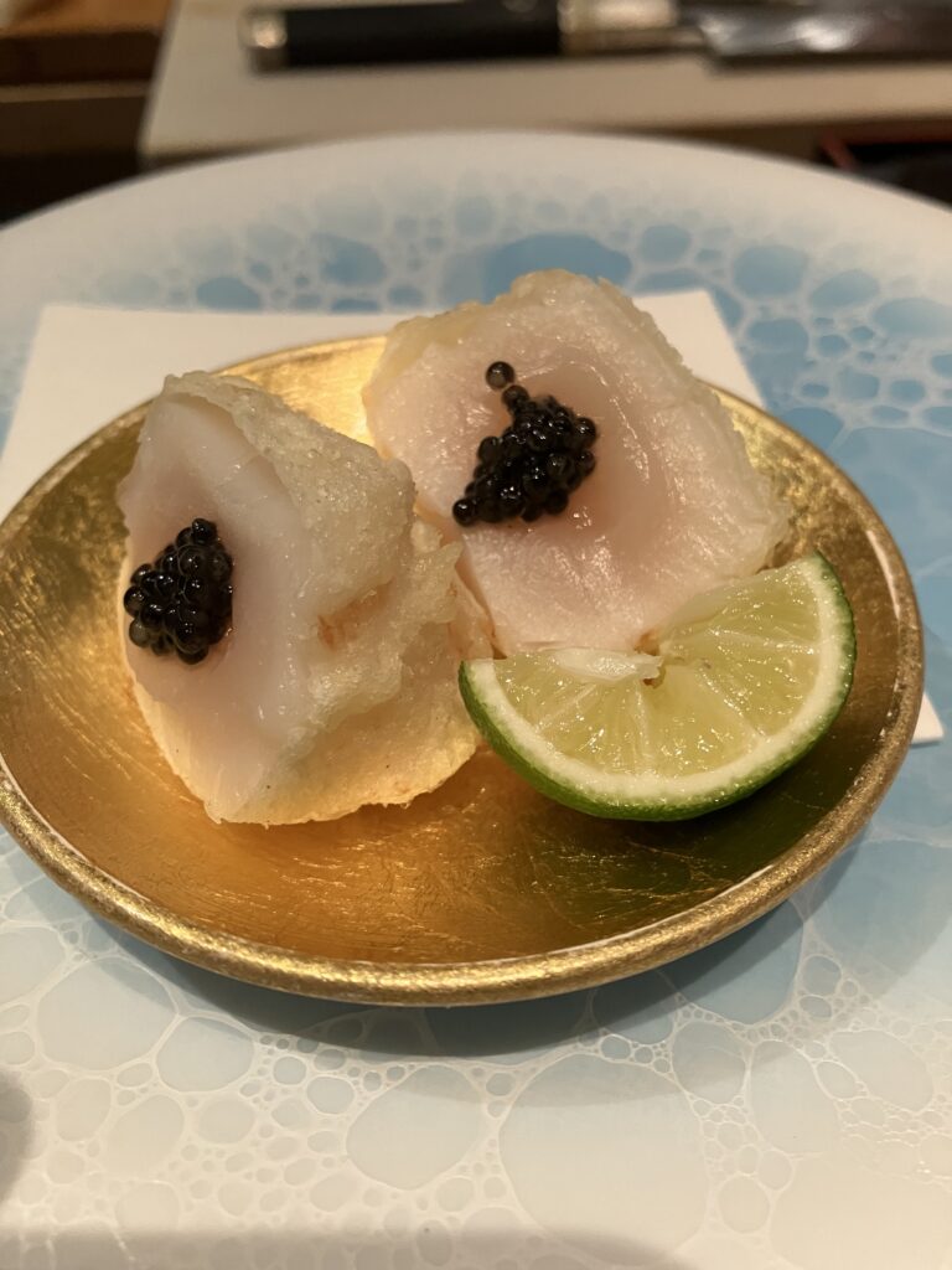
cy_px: 635
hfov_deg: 49.7
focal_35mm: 28
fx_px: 1027
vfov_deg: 63.4
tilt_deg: -45.3
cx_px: 476
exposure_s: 1/60
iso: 200
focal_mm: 3.99
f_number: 1.8
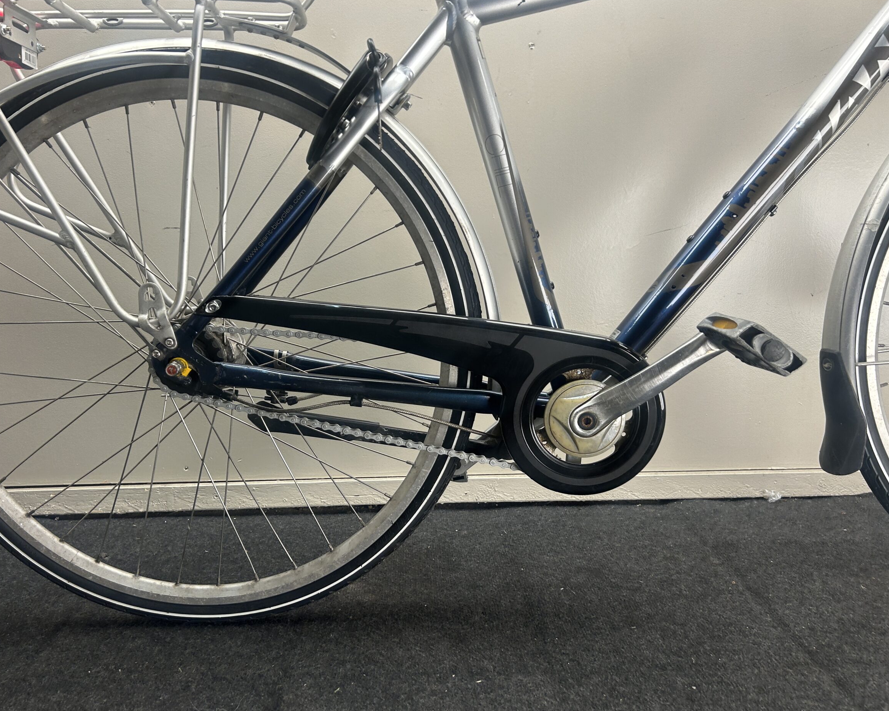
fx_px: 737
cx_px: 412
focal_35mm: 28
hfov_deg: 62.1
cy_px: 362
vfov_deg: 51.5
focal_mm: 5.7
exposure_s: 1/100
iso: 40
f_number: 1.5
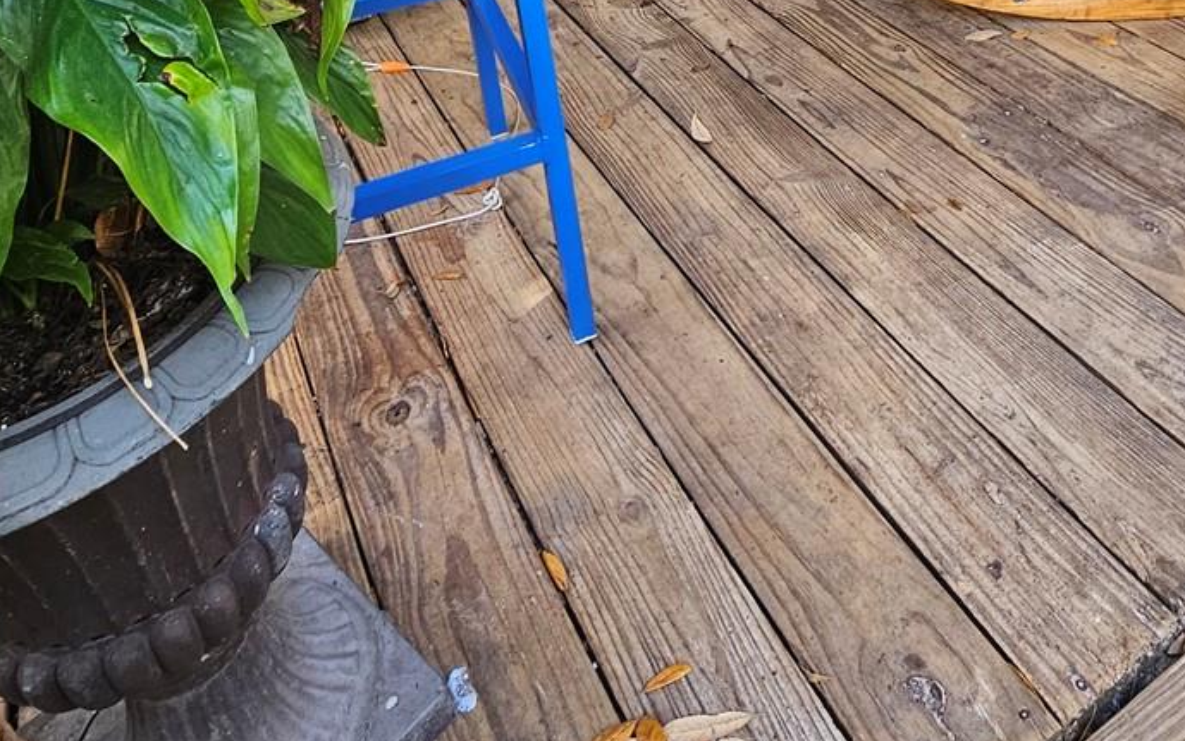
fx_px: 1034
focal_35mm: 32
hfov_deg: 58.4
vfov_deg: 32.6
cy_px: -146
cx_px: 784
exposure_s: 1/60
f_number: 2.2
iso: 125
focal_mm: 2.2
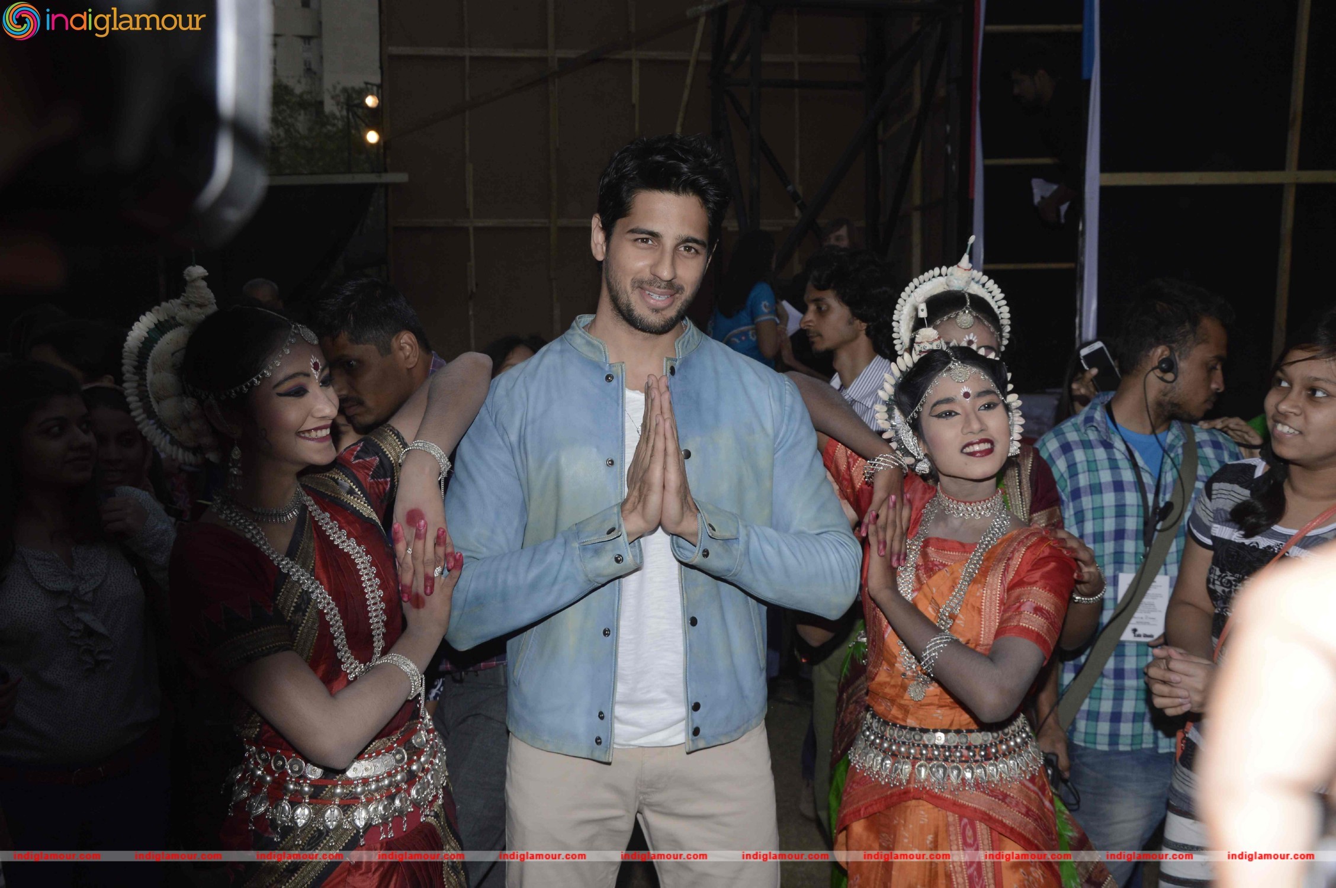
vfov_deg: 35.4
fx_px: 1390
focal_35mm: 38
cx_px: 668
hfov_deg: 51.3
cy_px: 444
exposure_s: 1/200
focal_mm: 25
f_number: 7.1
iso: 400
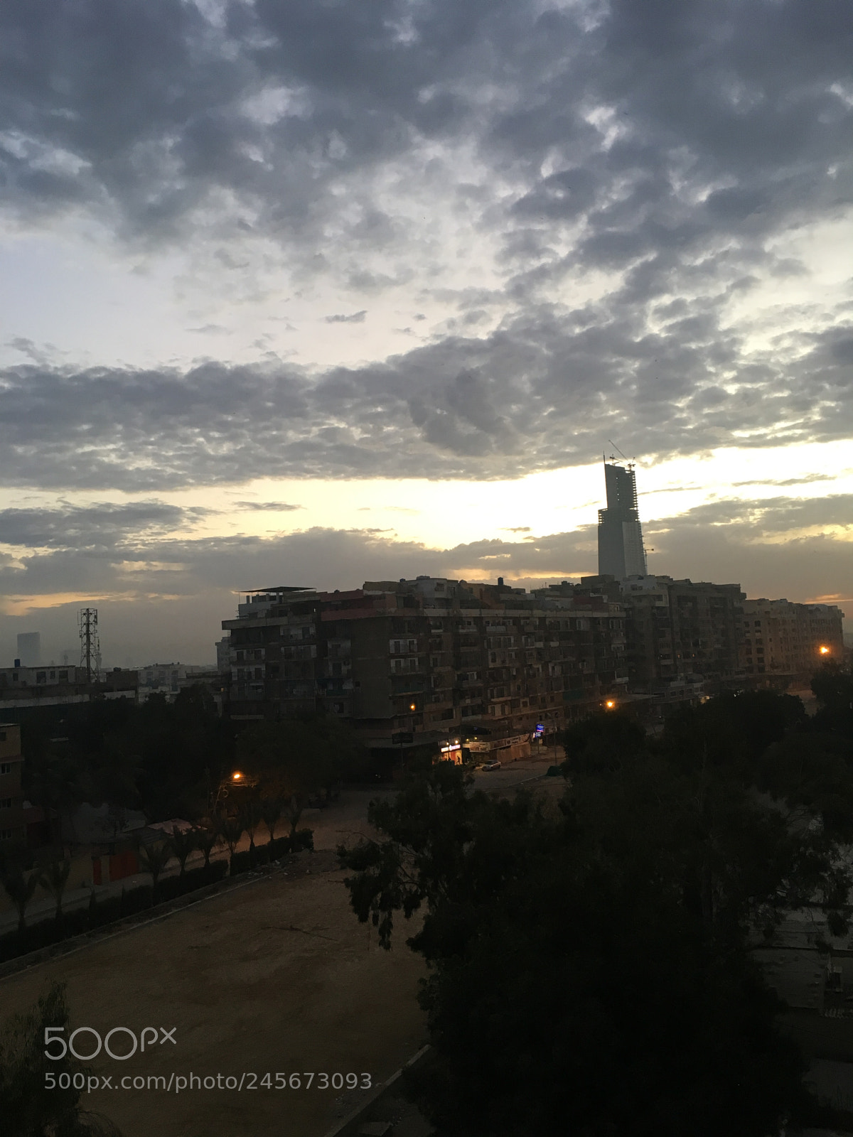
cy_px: 568
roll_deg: +3.1
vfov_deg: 61.7
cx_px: 426
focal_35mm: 29
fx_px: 953
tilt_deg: +4.5
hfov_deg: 48.2
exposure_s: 1/33
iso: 80
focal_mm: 4.15
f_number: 2.2
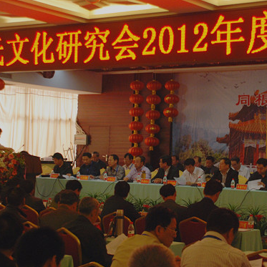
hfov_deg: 20.3
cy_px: 154
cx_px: 198
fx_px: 741
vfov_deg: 20.4
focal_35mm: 85
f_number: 4.2
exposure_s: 1/60
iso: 320
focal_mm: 31
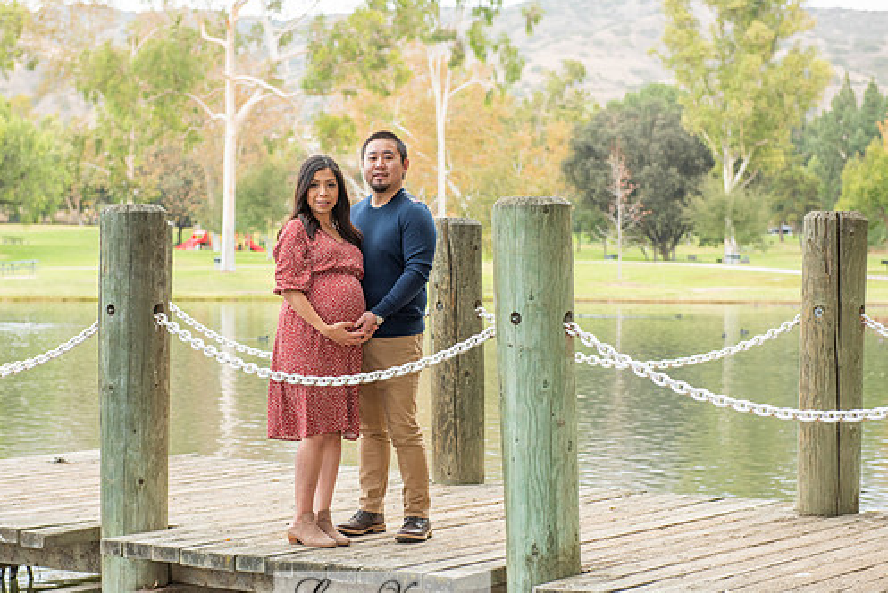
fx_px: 2122
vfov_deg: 15.9
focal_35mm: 86
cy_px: 324
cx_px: 398
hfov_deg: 23.6
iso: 320
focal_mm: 70
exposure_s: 1/125
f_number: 5
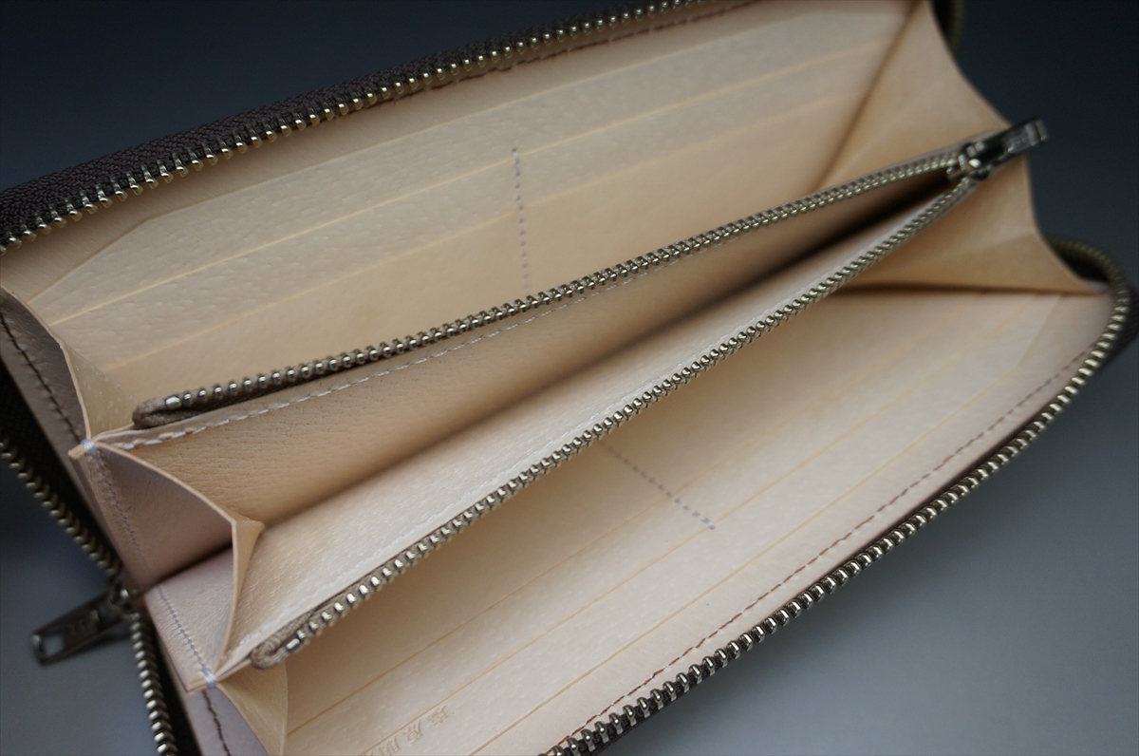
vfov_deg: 39.8
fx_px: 1042
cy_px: 378
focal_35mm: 33
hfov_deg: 57.3
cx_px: 570
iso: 400
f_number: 4
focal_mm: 22
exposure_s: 1/160
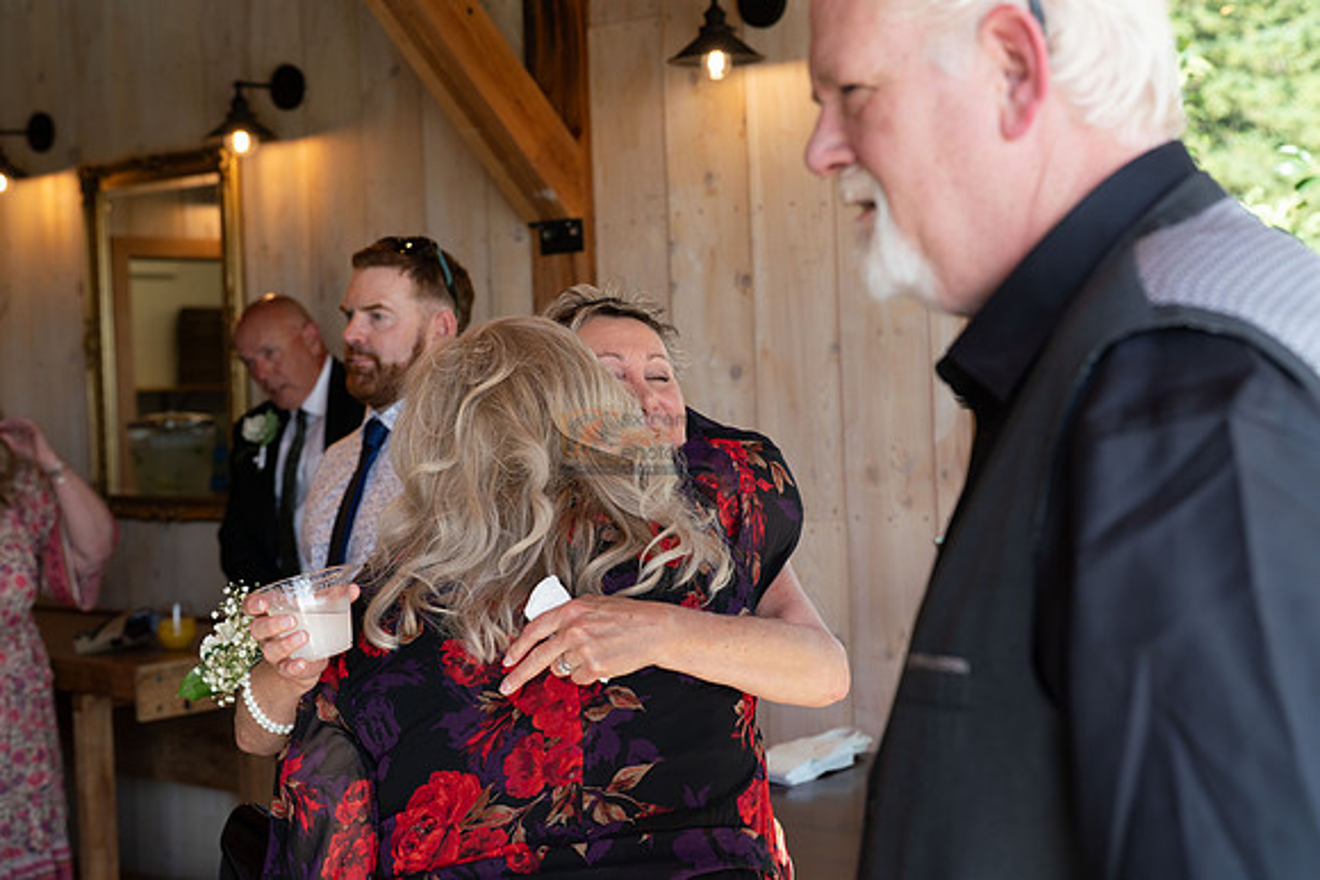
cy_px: 440
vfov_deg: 25.1
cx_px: 660
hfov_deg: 36.9
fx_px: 1980
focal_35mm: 54
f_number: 4.5
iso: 400
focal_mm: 54
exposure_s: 1/250
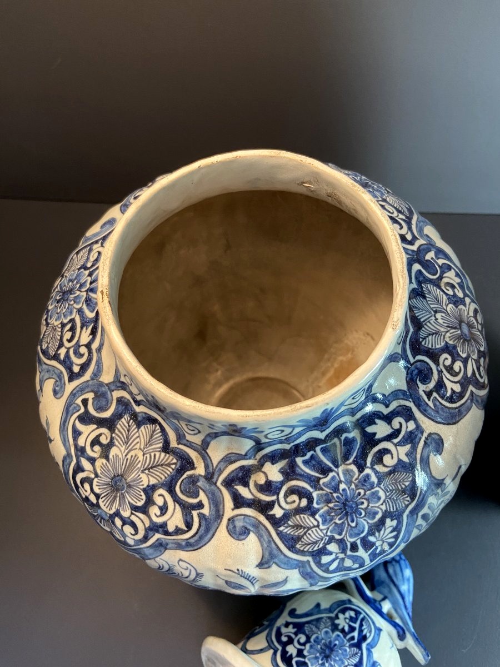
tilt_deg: -65.3
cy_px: 334
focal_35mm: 26
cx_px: 250
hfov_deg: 53.1
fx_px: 501
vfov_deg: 67.3
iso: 250
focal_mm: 4.25
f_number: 1.8
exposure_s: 1/50
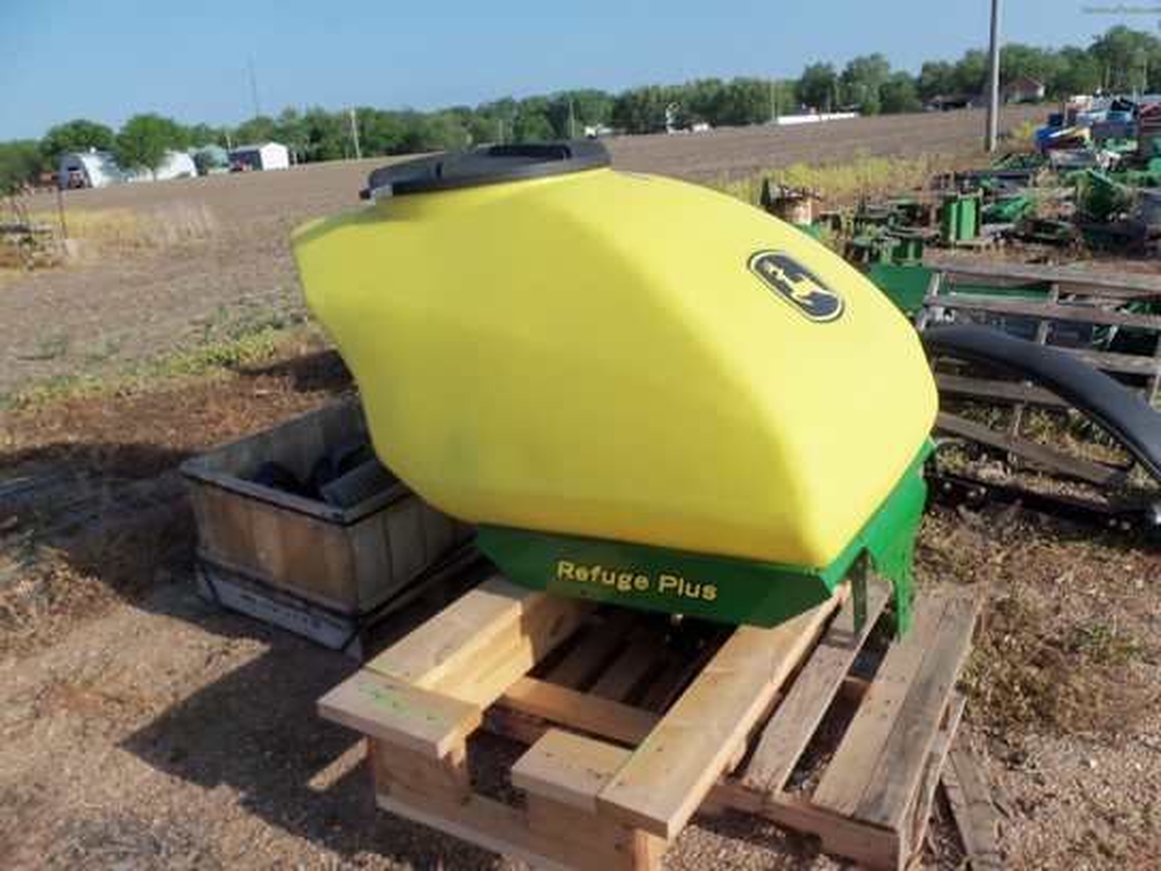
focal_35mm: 29
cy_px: 436
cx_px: 580
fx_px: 973
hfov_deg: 61.7
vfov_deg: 48.2
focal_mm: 5.2
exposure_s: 1/100
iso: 80
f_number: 8.6
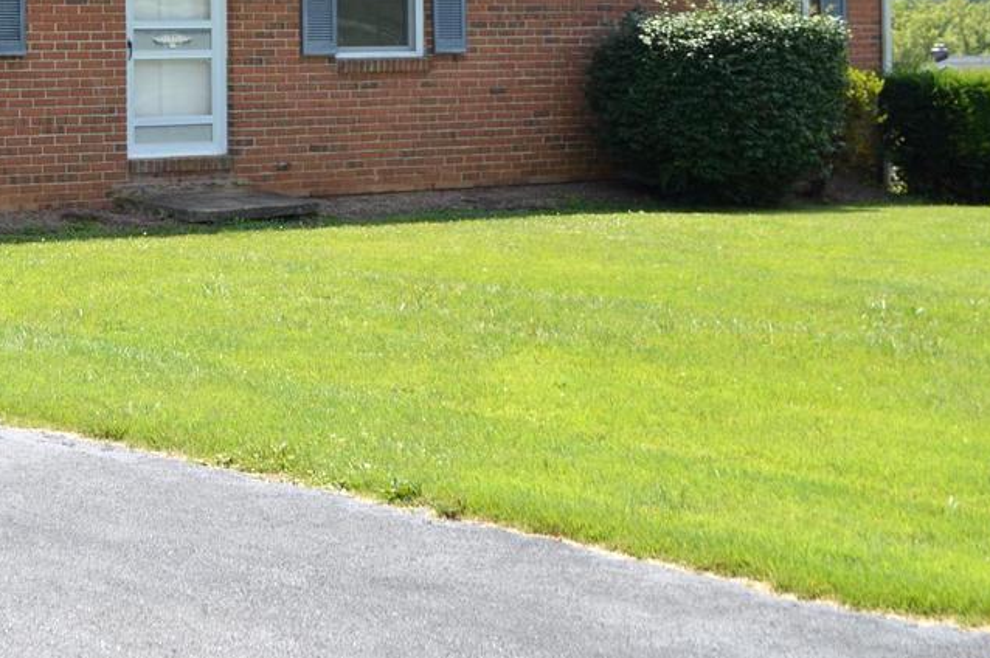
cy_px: 33
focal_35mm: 88
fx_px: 2417
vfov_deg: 15.3
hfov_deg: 22.2
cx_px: -11
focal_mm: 26
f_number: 5.6
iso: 100
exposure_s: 1/125
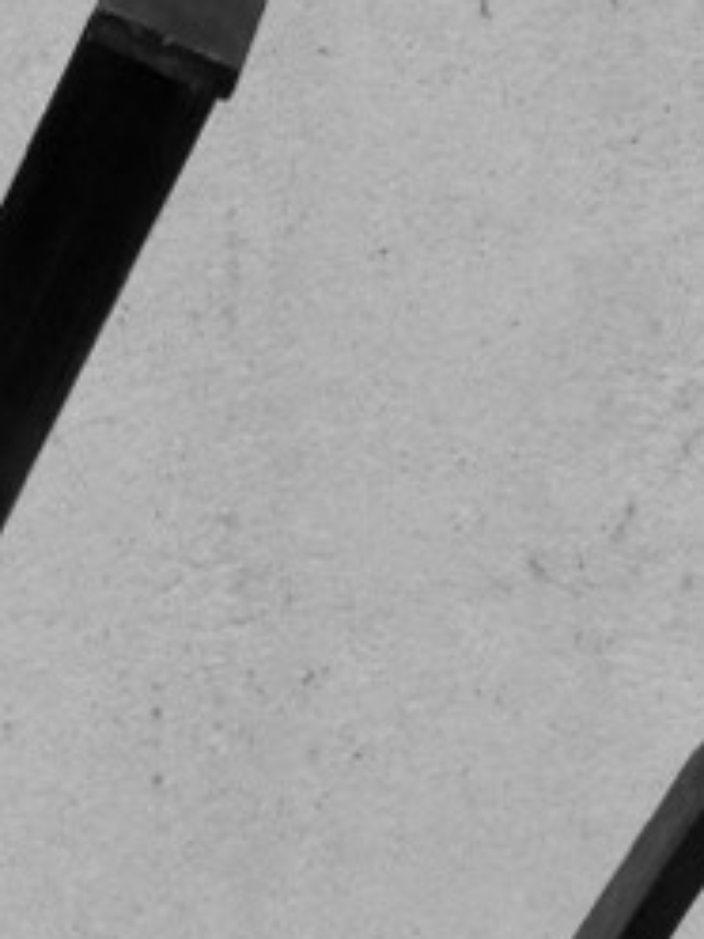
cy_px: 771
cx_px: -125
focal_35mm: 172
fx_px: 4664
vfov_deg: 11.4
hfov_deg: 8.5
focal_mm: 7.1
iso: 80
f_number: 4.7
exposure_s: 1/100
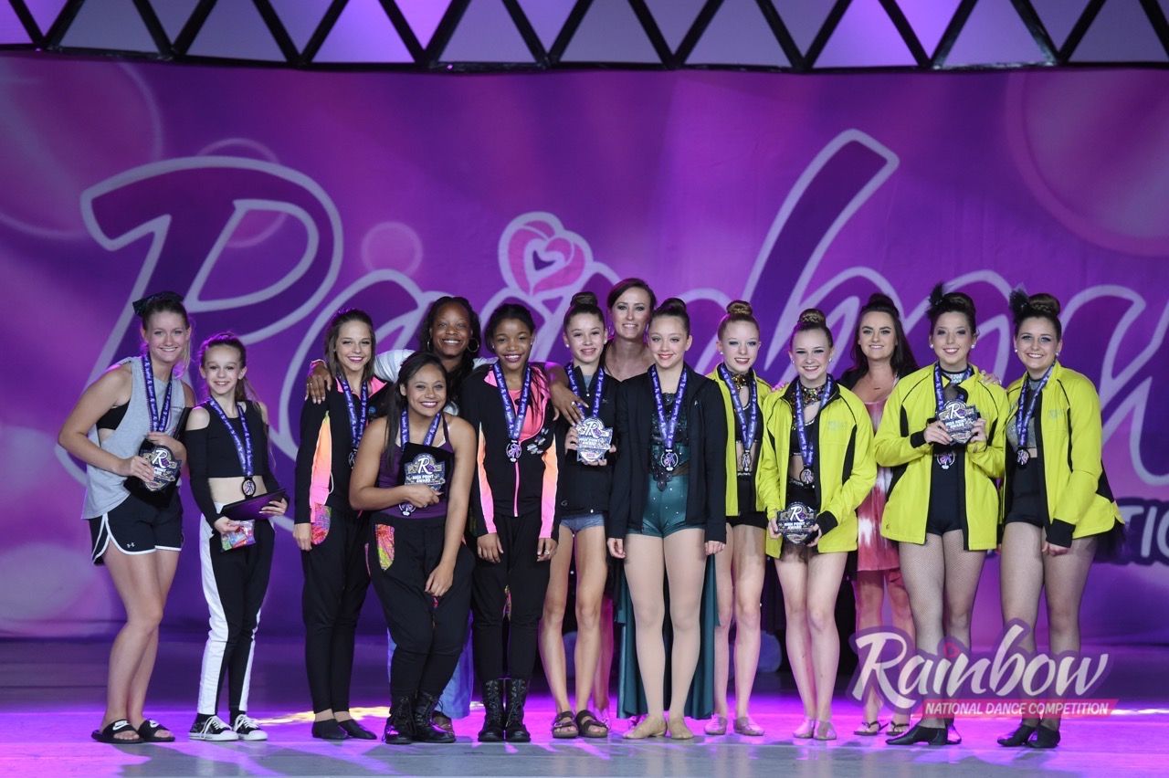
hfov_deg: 11.4
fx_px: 5842
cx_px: 584
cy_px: 389
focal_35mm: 180
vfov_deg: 7.6
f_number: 3.5
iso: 4000
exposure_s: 1/640
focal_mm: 180
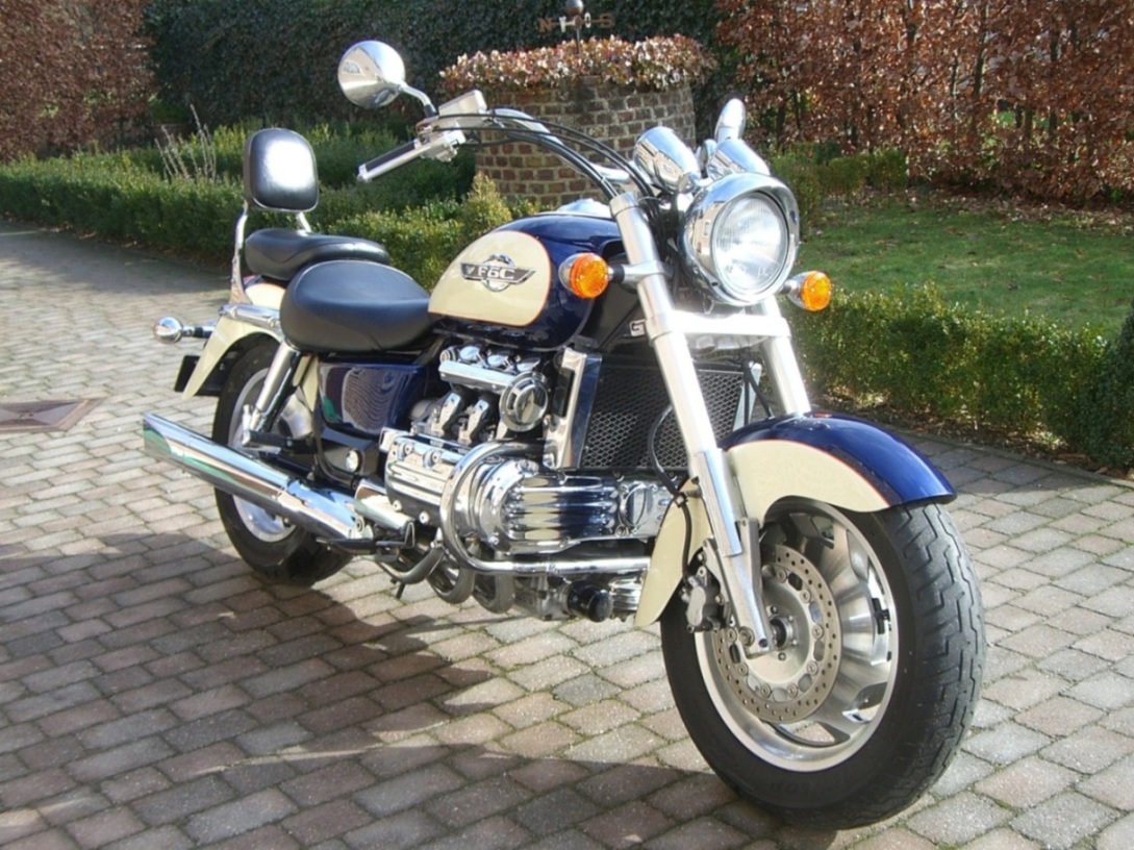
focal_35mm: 47
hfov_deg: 40.4
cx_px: 567
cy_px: 425
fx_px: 1539
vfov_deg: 30.9
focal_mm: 7.6
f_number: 3
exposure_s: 1/250
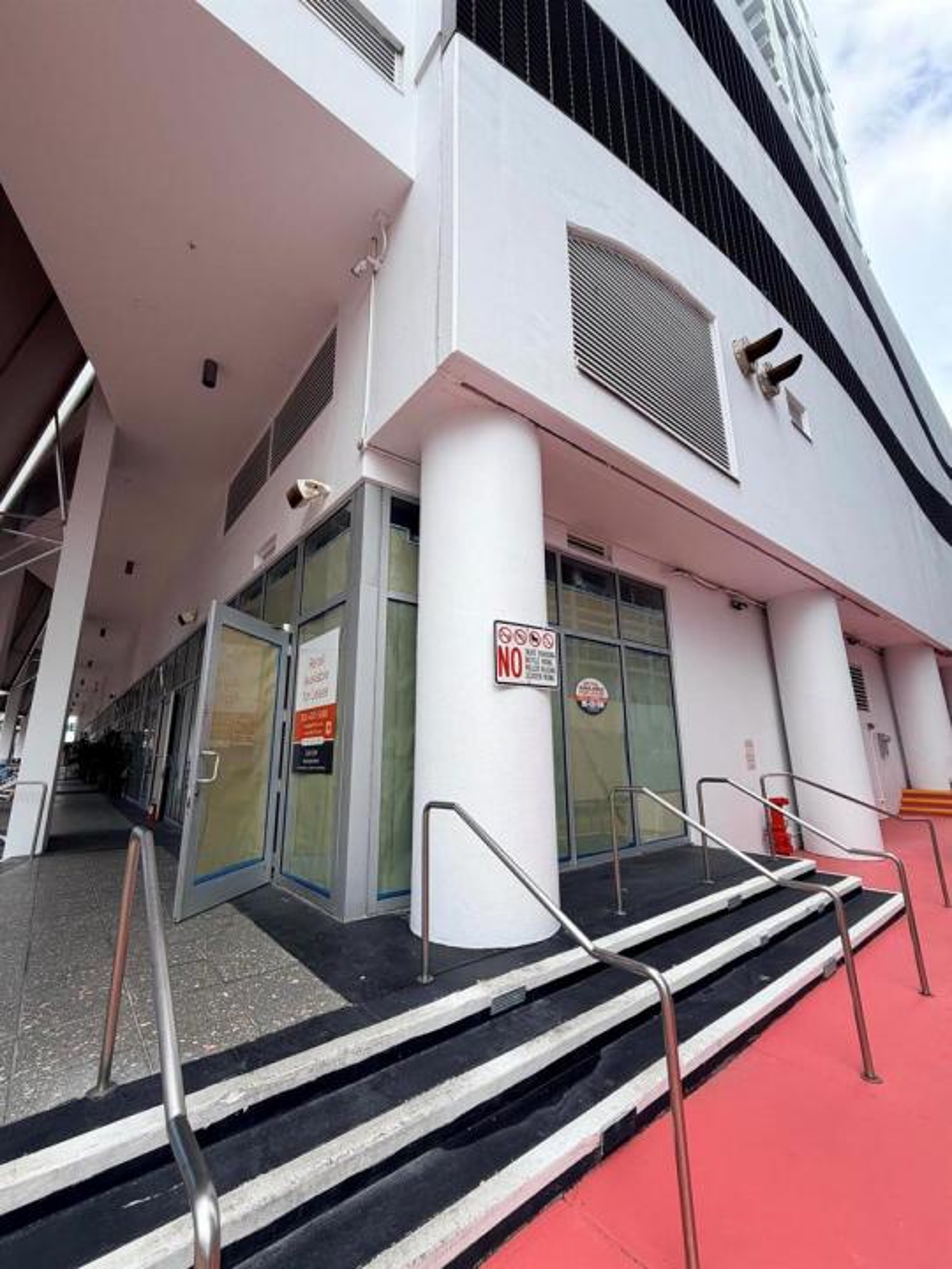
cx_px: 476
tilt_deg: +14.0
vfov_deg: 102.1
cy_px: 634
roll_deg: +0.5
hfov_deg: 85.7
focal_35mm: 14
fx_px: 513
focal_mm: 2.22
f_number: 2.2
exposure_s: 1/770
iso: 40
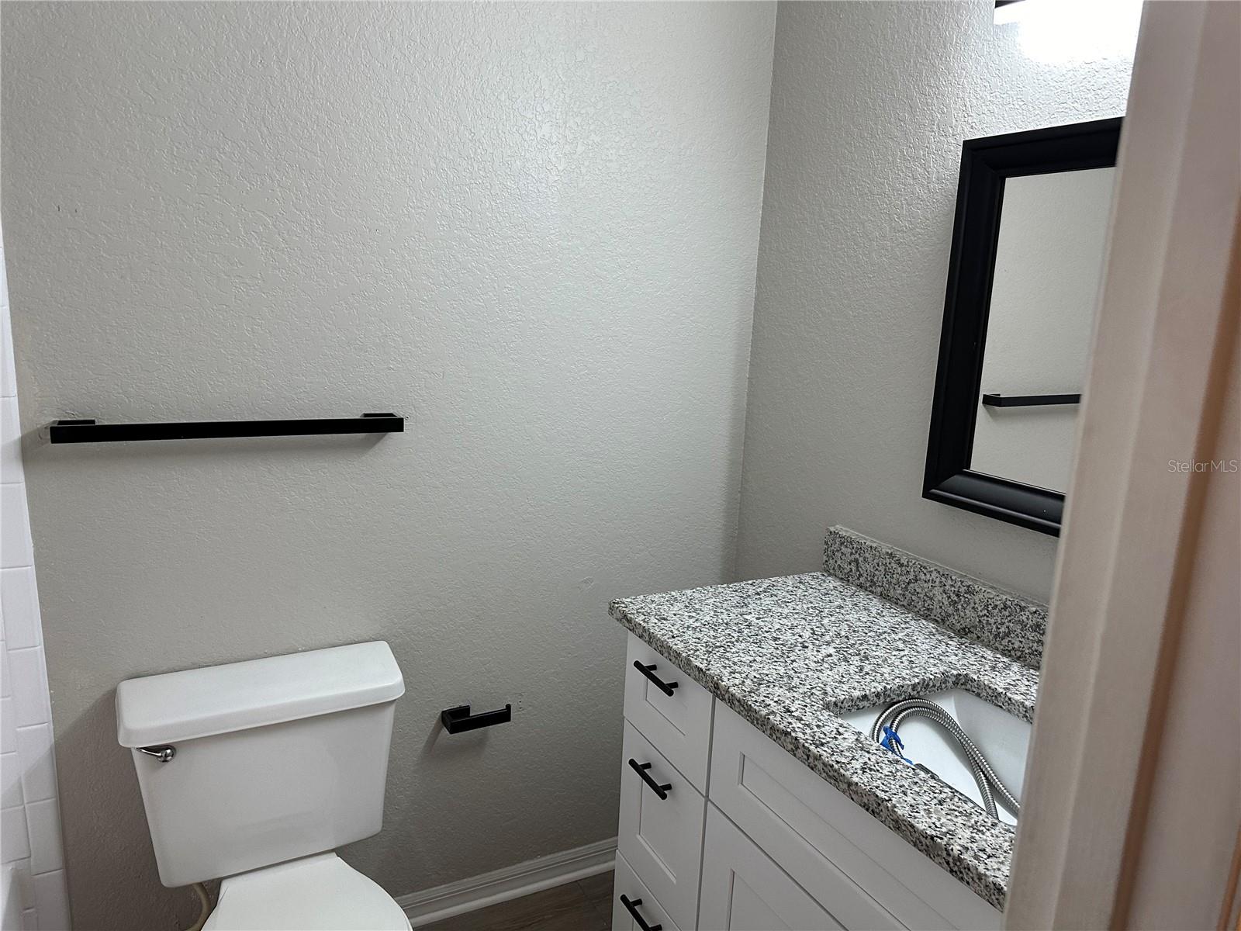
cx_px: 620
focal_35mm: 24
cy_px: 466
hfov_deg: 71.6
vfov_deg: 56.8
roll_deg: -4.3
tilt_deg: -9.8
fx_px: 860
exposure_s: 1/120
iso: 200
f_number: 1.78
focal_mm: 6.86
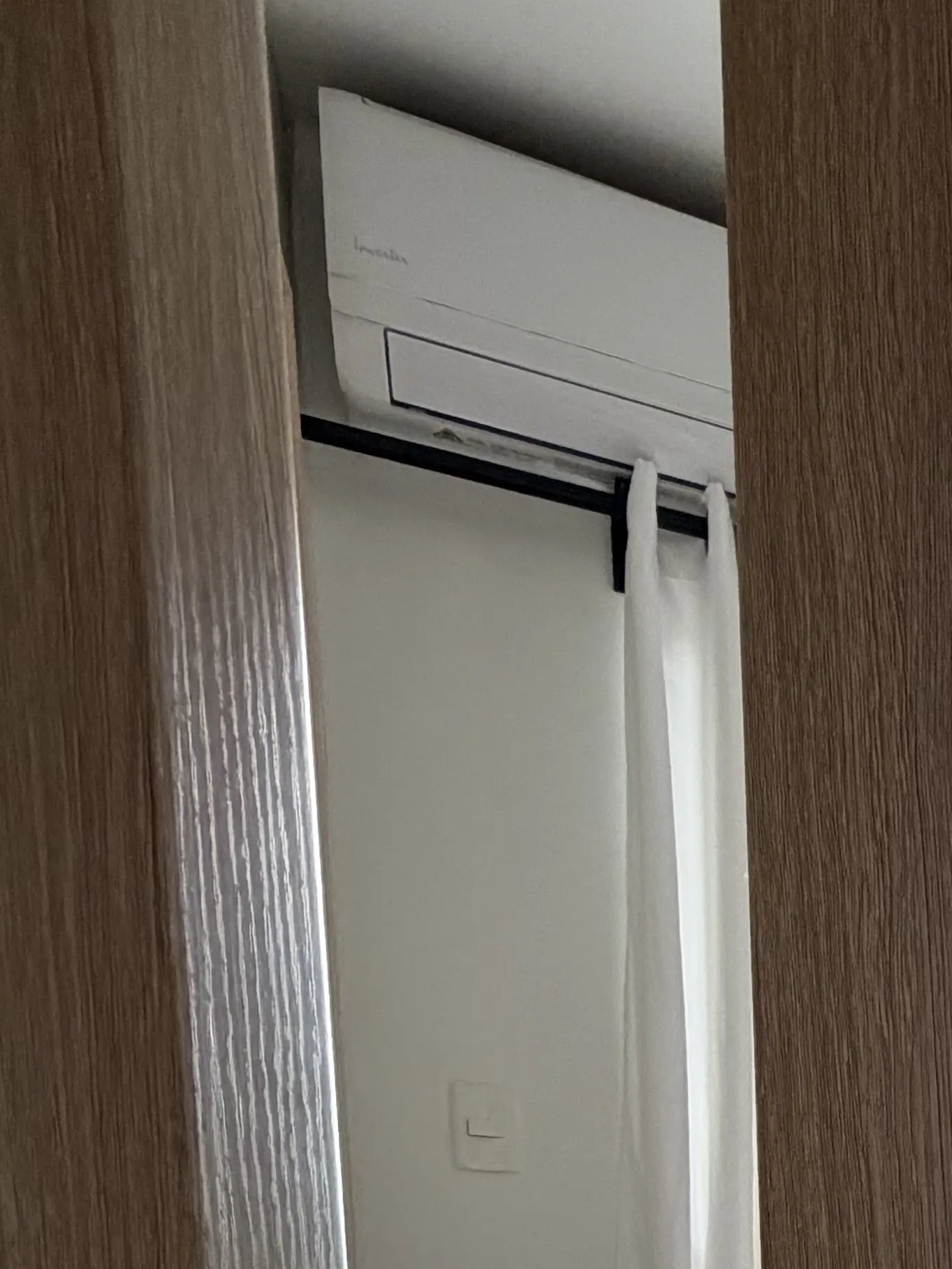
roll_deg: -2.4
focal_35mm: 44
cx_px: 1453
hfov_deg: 24.7
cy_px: 1564
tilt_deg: -8.6
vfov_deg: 33.8
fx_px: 1613
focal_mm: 2.22
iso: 125
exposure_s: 1/121
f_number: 2.2
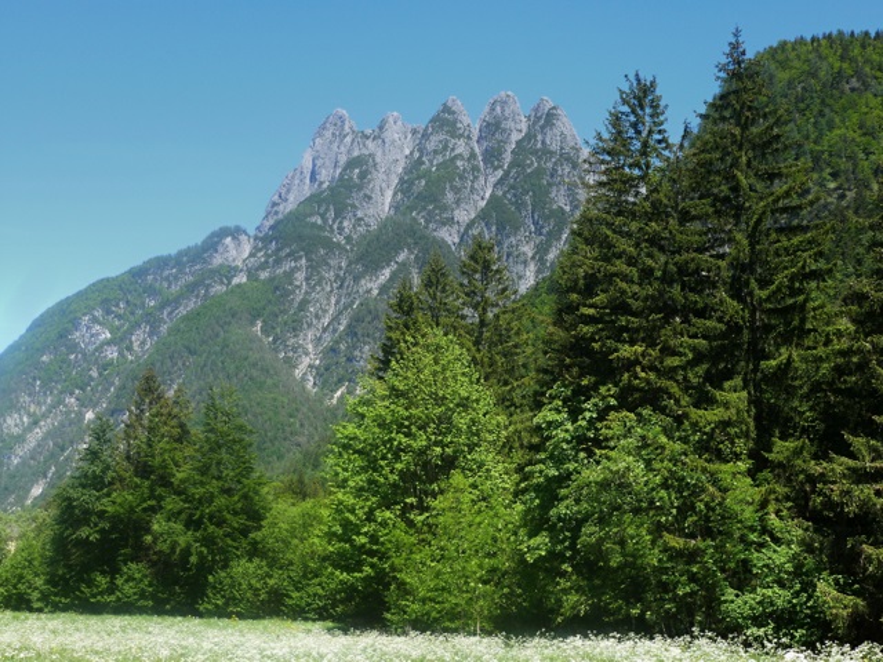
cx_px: 442
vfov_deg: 29.7
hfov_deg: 38.9
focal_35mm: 49
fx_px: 1250
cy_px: 331
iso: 100
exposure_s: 1/200
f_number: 4.1
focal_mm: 8.7
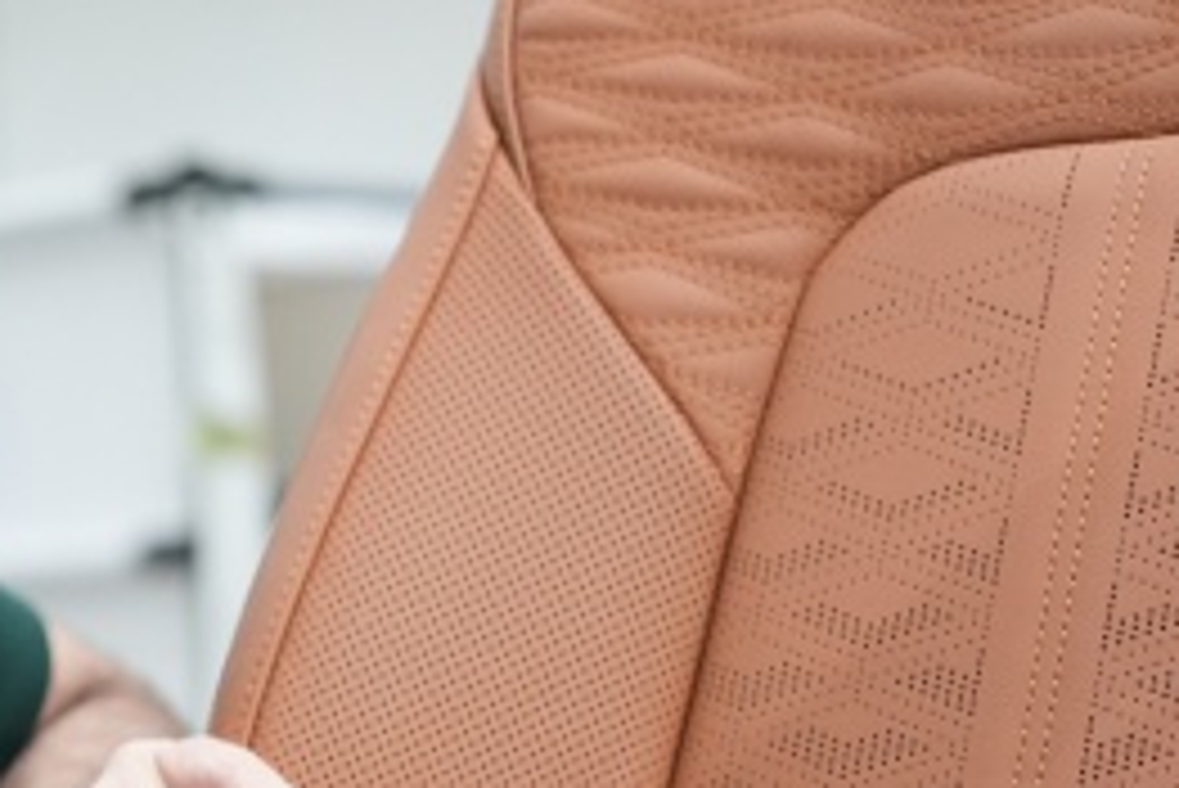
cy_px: 648
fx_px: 4686
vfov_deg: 9.6
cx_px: -225
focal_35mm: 143
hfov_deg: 13.9
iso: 2000
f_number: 2.8
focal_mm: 50
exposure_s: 1/320
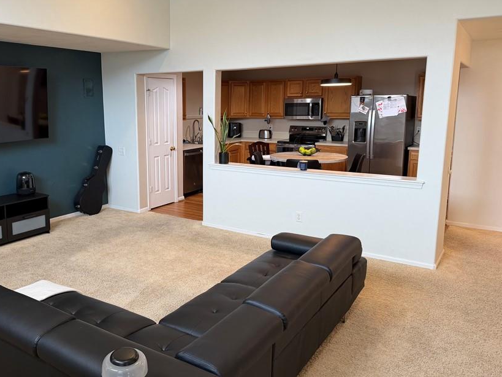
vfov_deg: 46.8
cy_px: 181
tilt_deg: -8.9
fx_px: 435
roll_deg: +0.7
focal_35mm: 30
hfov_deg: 59.4
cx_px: 198
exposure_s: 1/120
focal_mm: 6.76
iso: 125
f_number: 1.78
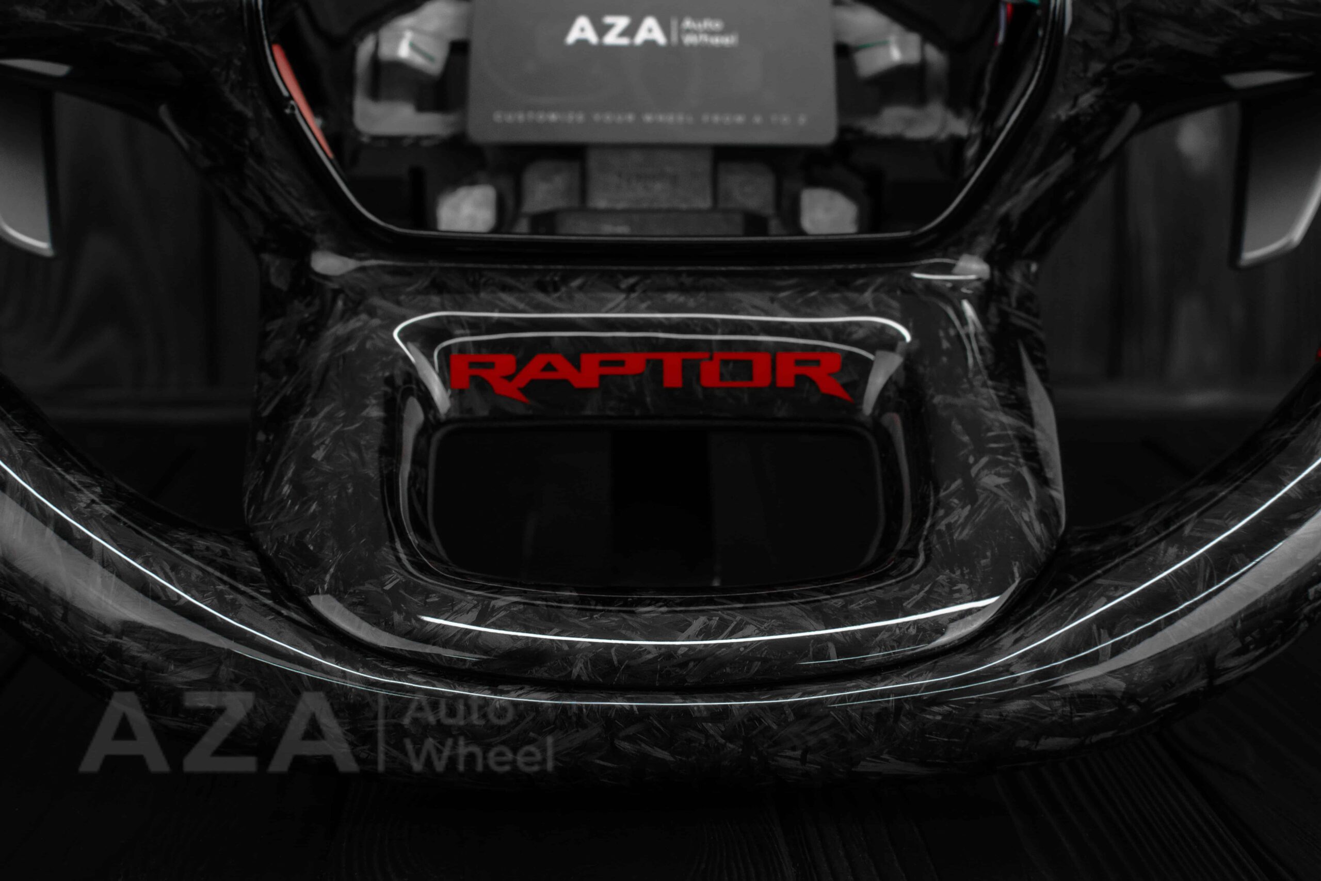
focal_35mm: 52
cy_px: 440
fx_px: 1926
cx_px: 660
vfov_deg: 25.8
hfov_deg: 37.8
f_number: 6.3
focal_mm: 35
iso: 500
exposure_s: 1/125
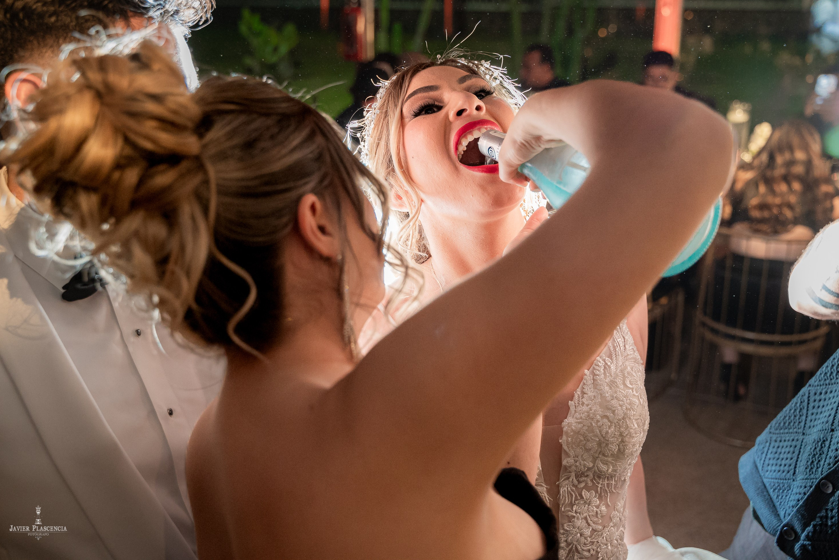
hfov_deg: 50.7
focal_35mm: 38
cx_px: 416
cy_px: 274
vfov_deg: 35.1
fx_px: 886
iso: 2500
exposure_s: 1/125
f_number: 3.5
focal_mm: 37
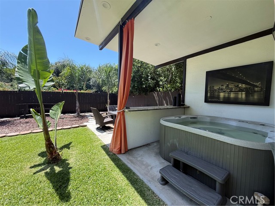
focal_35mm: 14
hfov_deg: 102.1
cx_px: 138
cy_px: 103
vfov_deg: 85.7
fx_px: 111
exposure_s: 1/411
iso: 64
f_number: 2.2
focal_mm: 2.22
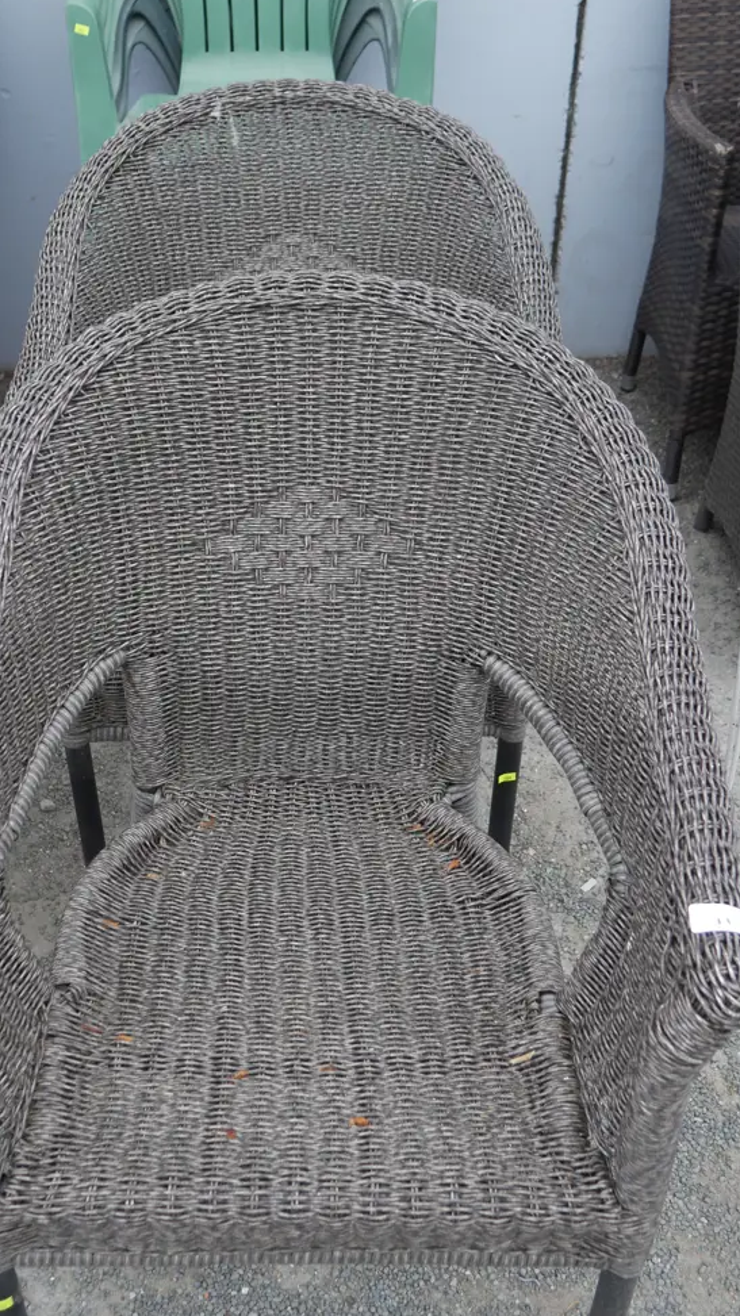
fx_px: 1361
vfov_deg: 51.6
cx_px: 298
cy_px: 663
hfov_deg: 30.3
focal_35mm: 39
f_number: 4
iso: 200
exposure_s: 1/200
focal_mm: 17
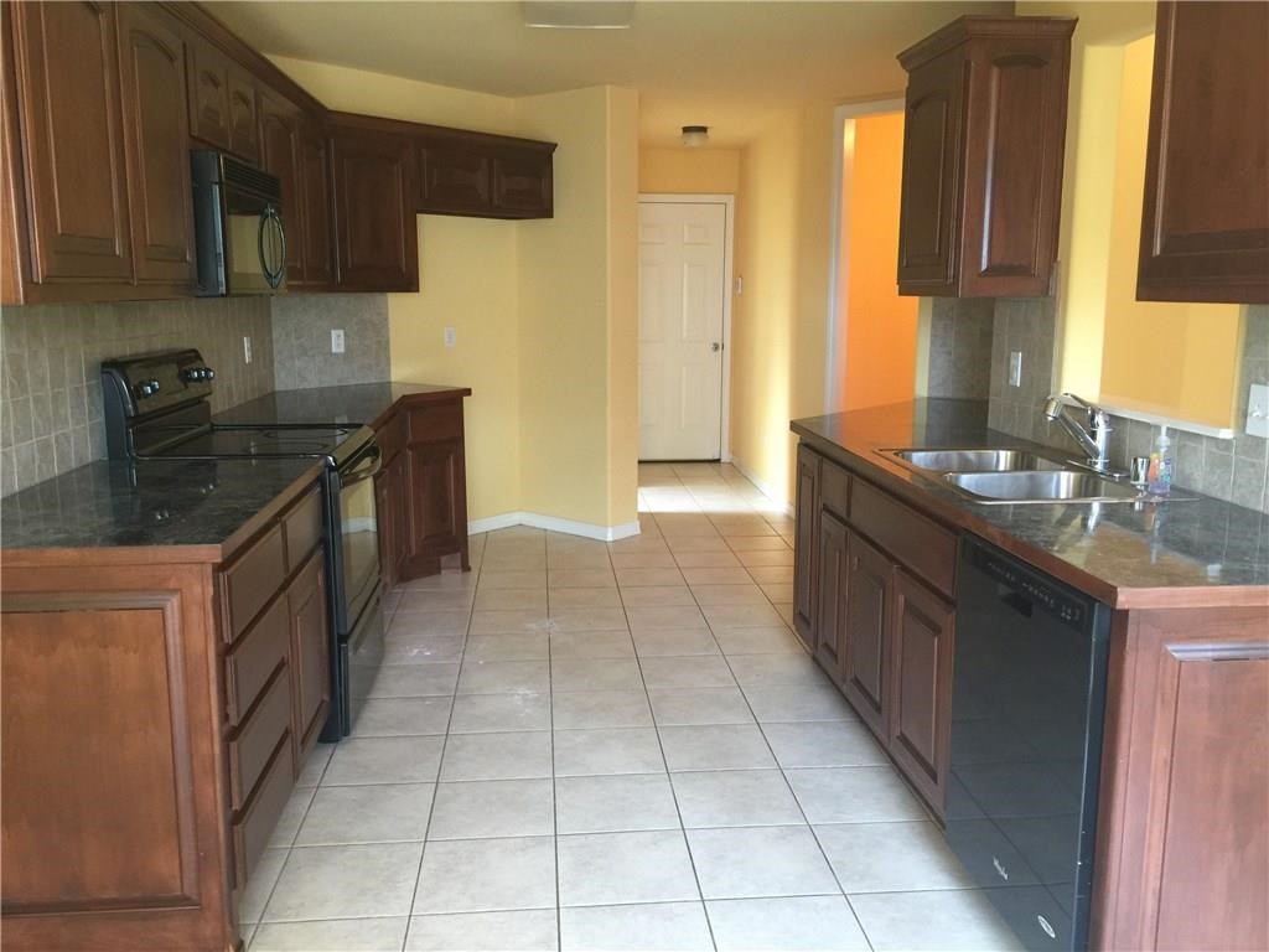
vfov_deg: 48.2
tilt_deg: -9.4
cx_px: 634
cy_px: 476
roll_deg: +0.0
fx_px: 1063
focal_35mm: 29
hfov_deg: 61.7
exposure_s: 1/15
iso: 64
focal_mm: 4.15
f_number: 2.2
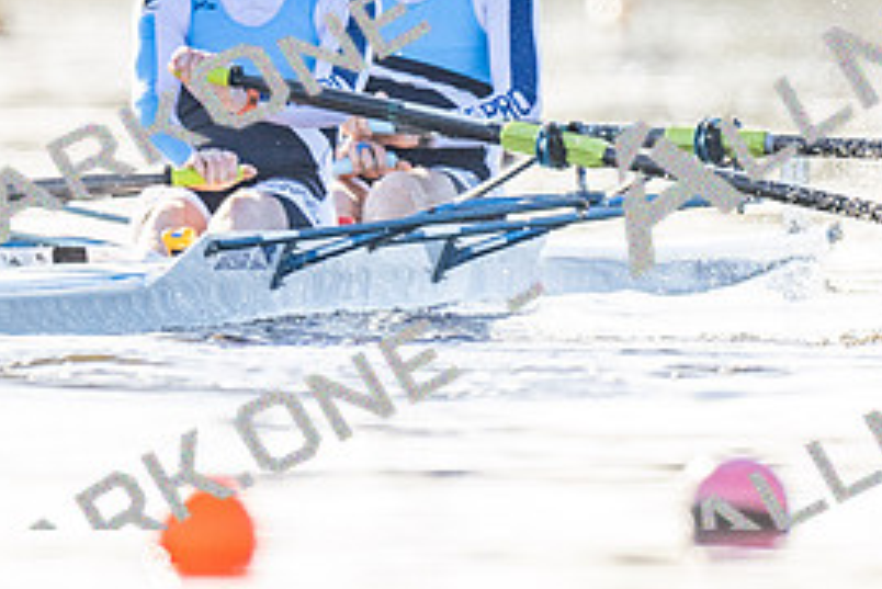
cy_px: -35
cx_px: 332
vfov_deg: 0.7
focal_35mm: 1946
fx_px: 47701
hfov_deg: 1.1
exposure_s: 1/2500
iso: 500
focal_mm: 600
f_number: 4
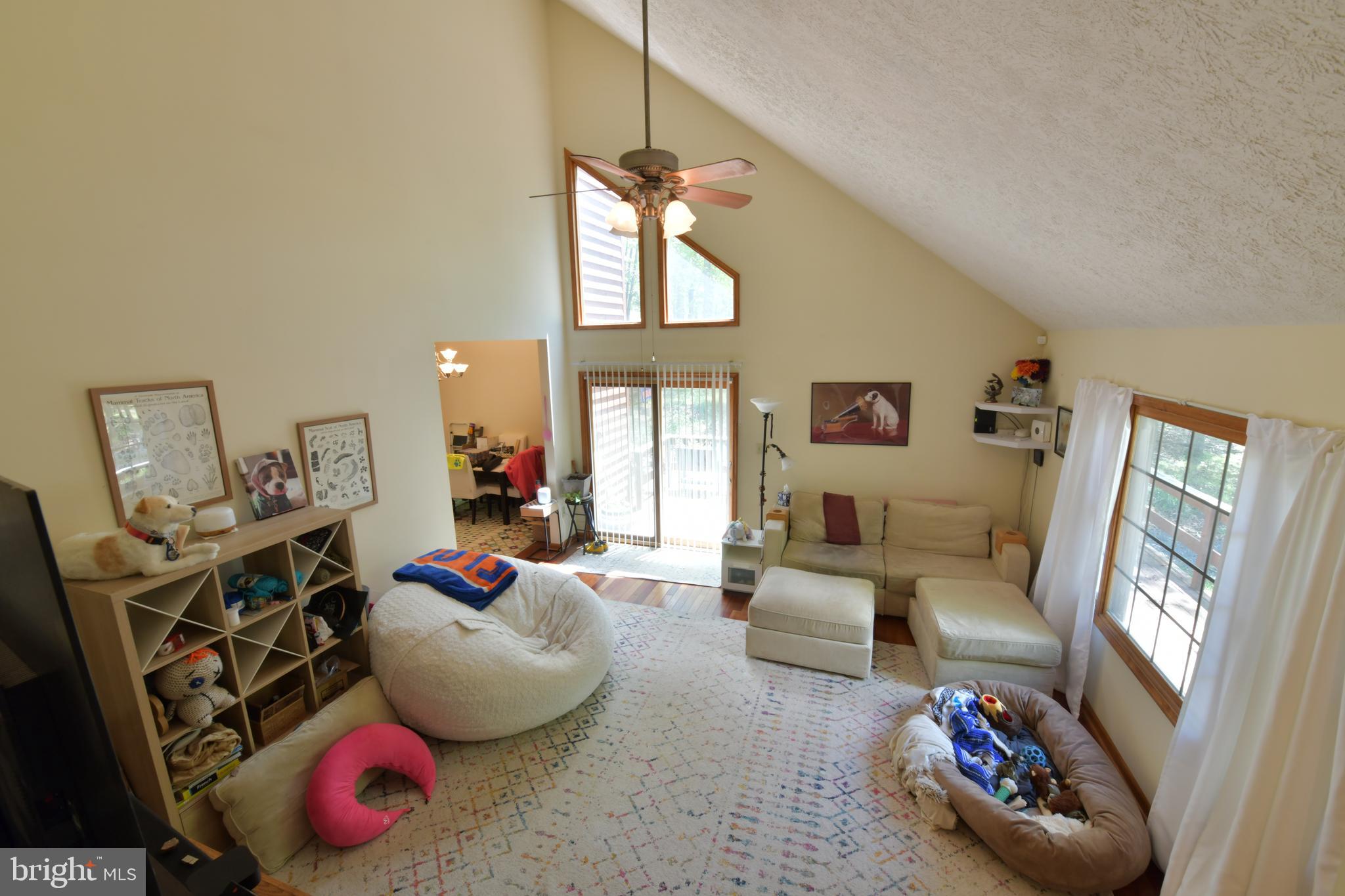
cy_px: 448
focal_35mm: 14
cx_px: 672
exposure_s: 1/5
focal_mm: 14
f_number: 16
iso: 320
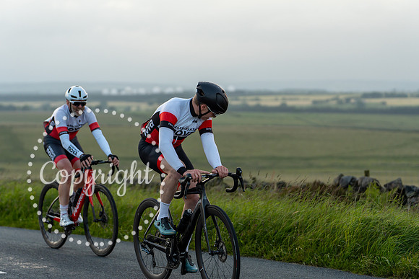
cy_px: 140
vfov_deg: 13.0
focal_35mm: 105
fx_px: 1222
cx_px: 210
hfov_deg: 19.5
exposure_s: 1/1250
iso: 400
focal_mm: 105
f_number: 3.2
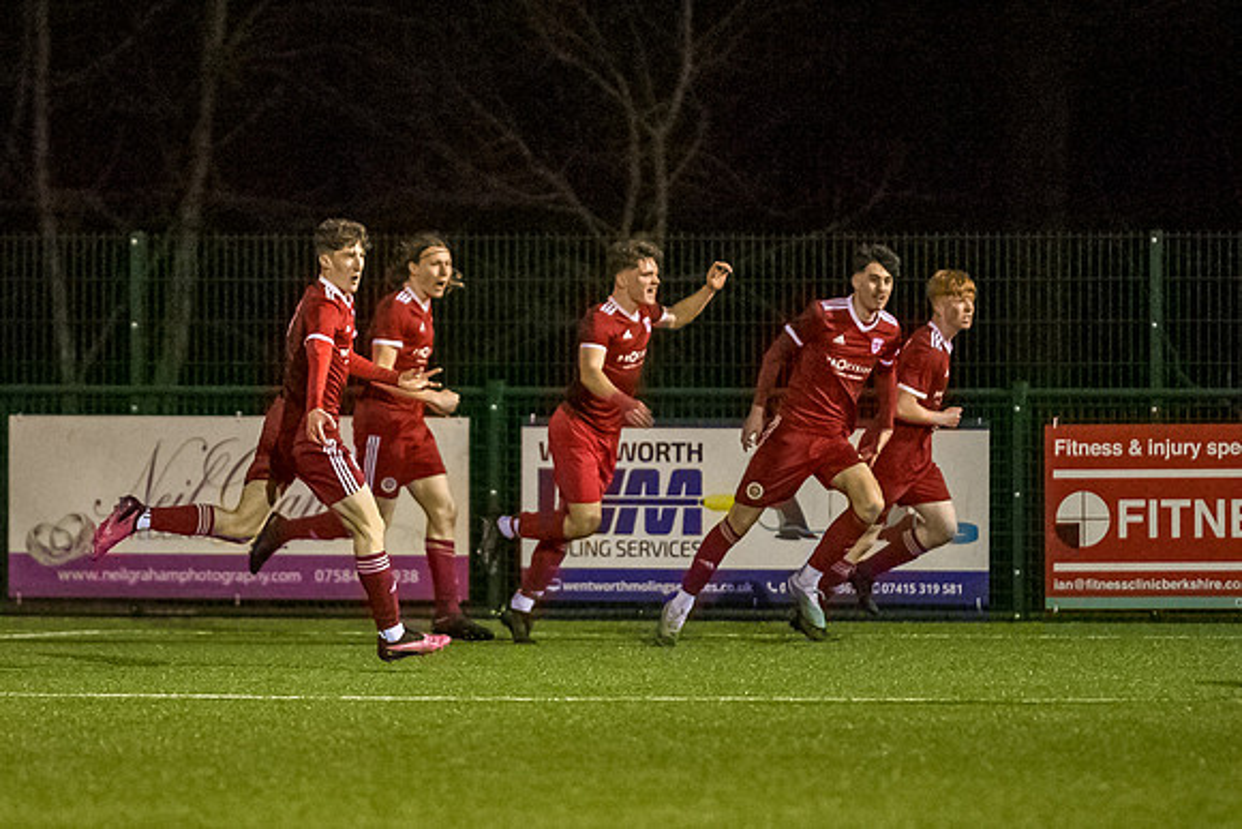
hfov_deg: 3.7
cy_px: 414
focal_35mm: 553
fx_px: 19097
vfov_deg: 2.5
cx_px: 478
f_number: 2.8
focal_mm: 300
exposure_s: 1/1000
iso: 8000
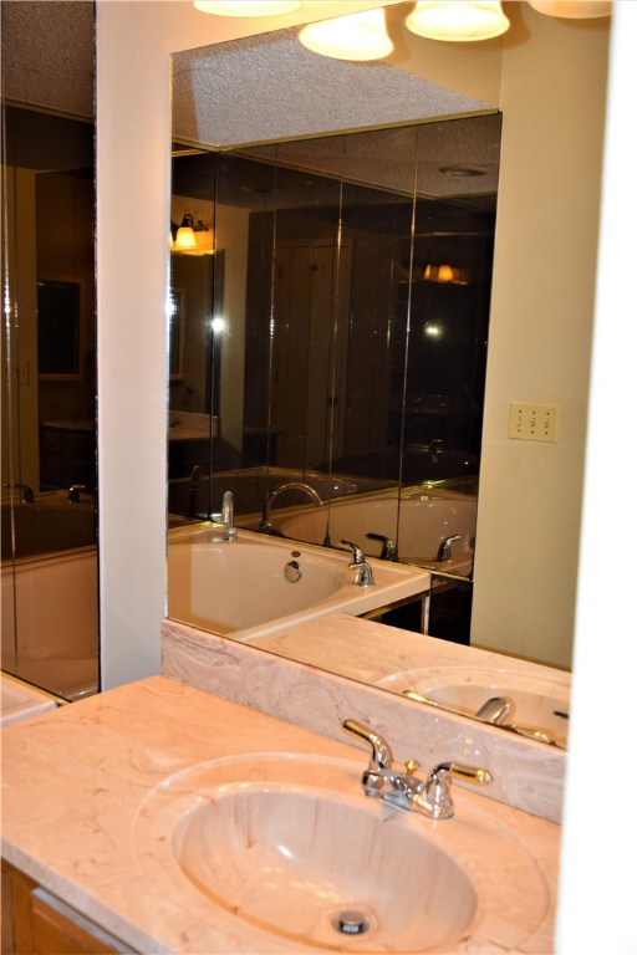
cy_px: 478
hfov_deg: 36.9
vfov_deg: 53.1
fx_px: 955
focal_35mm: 36
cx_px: 318
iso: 800
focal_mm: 24
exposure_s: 1/100
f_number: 5
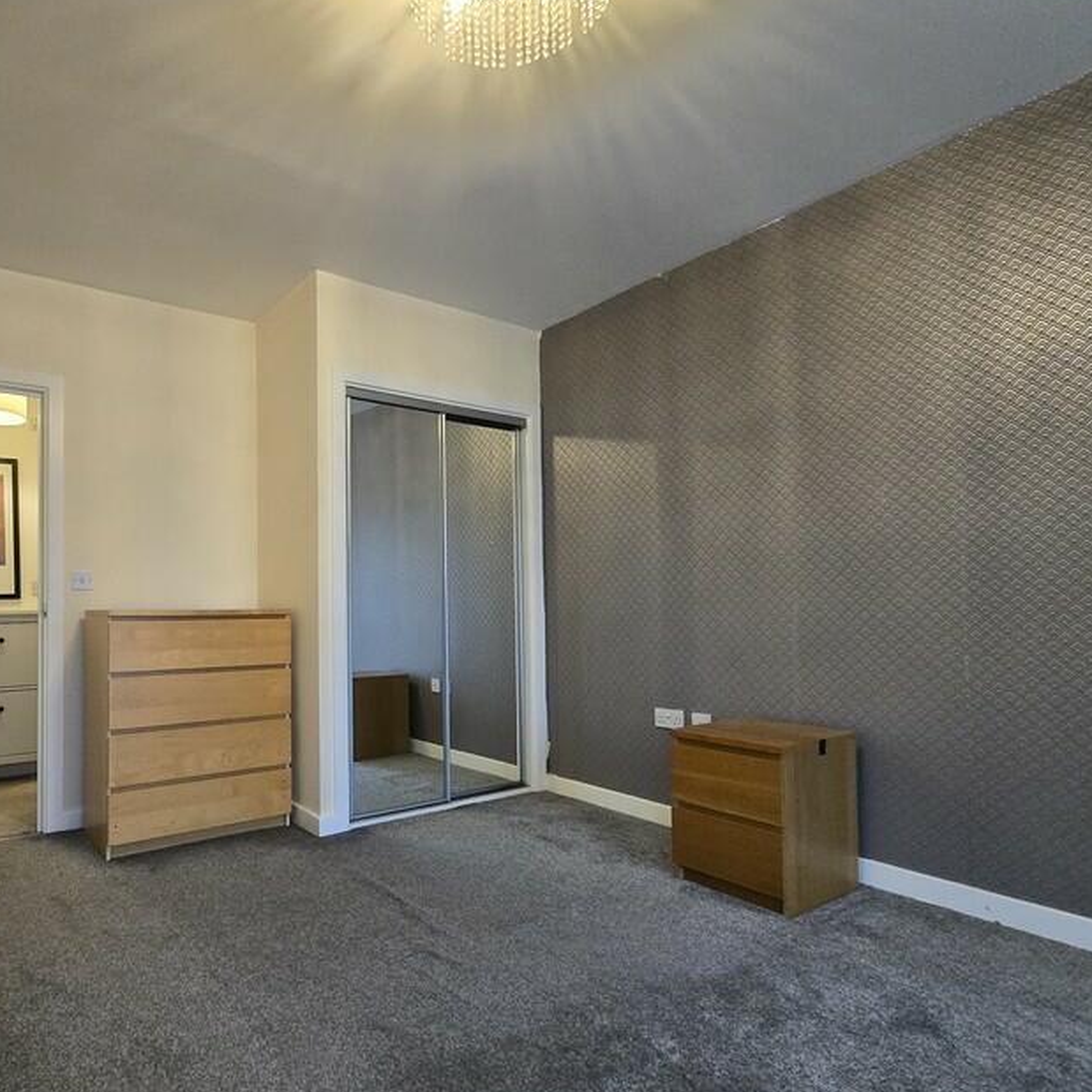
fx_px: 678
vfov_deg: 77.5
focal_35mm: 19
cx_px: 404
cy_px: 598
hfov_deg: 76.2
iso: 500
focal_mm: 1.7
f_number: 2.2
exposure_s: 1/50
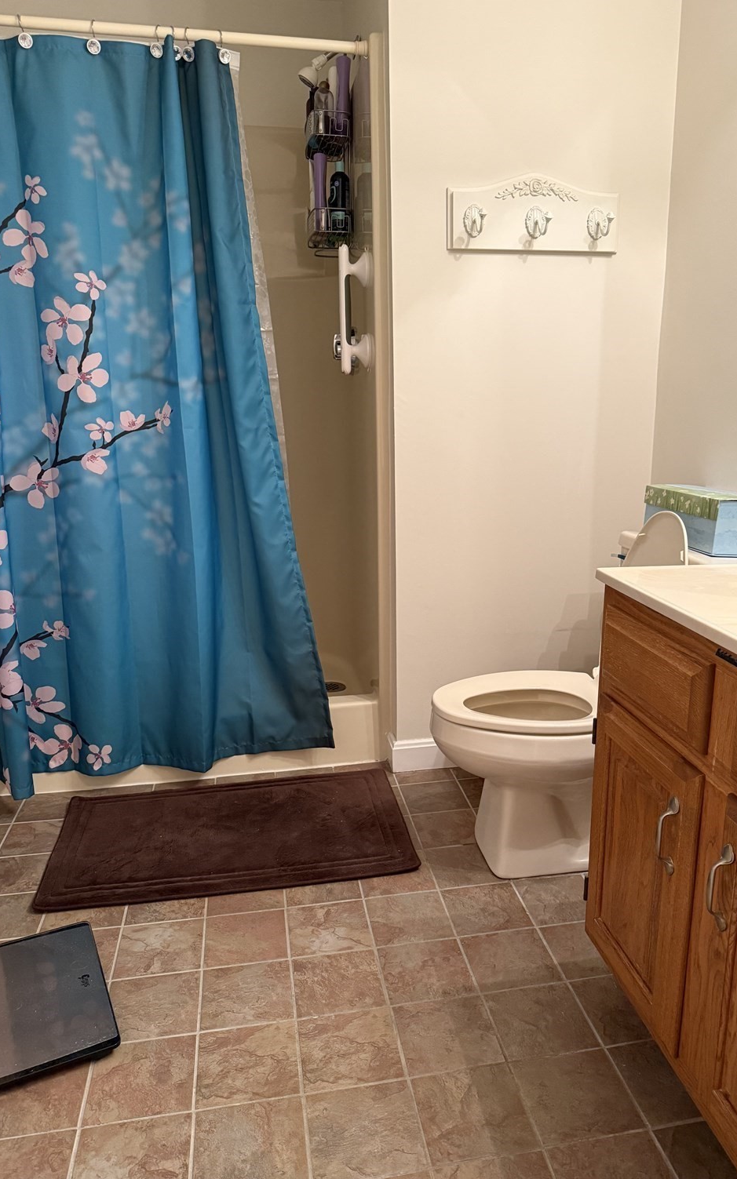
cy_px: 589
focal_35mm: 26
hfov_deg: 47.5
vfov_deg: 70.4
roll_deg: -0.5
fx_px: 836
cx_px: 410
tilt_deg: -13.0
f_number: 1.78
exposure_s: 1/60
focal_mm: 6.76
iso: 400
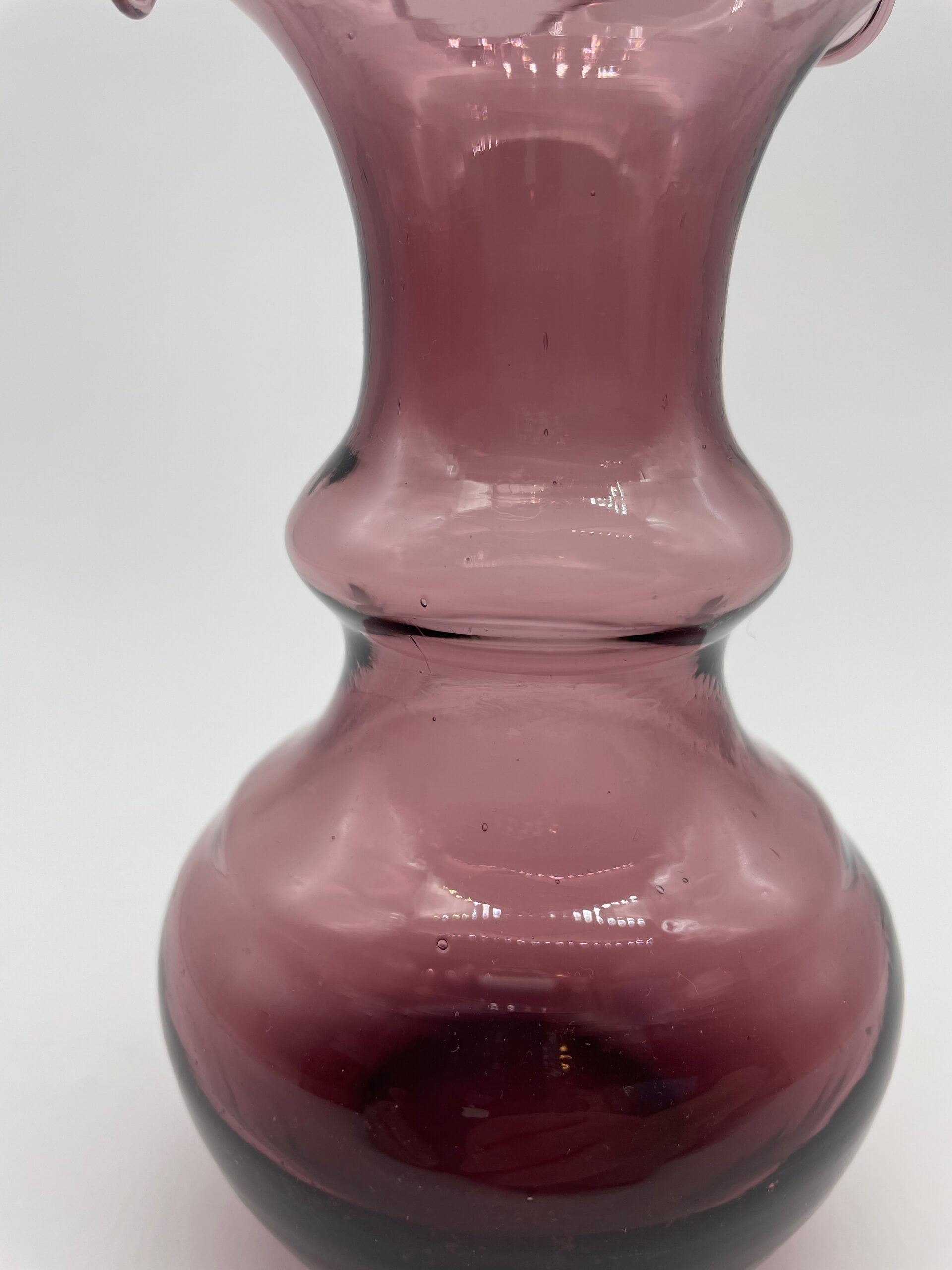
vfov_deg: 67.3
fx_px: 953
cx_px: 476
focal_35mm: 26
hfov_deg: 53.1
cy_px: 635
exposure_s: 1/600
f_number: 1.6
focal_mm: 4.2
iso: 32
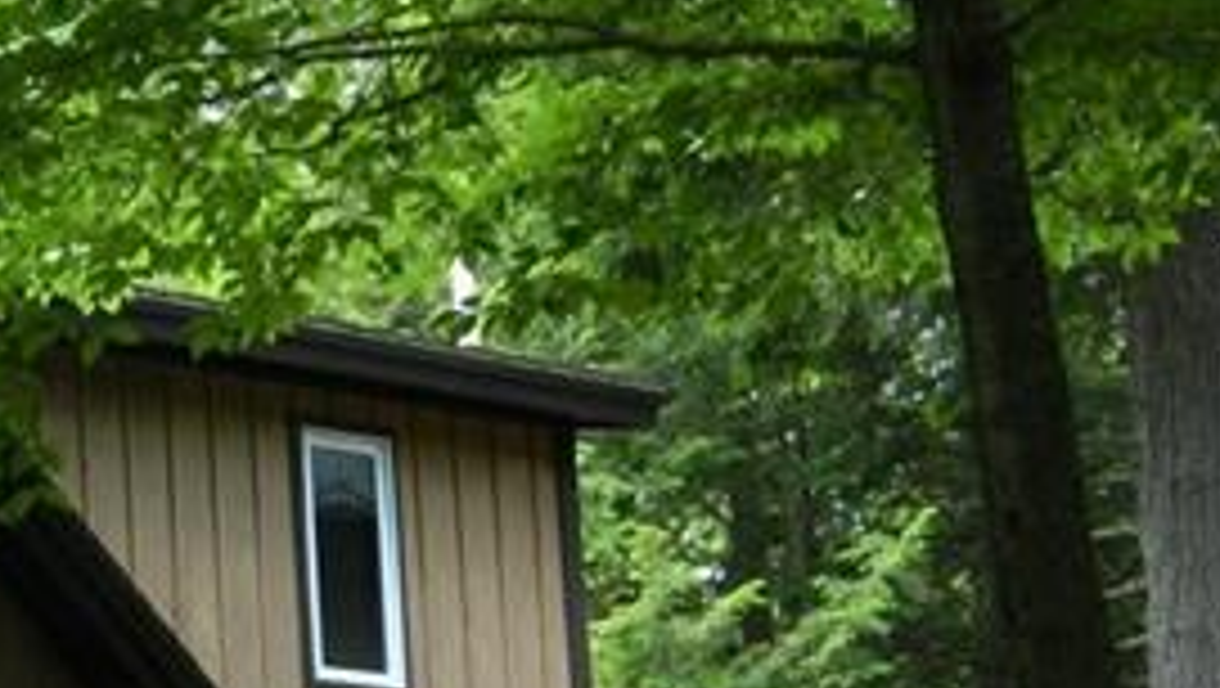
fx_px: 4889
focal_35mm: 151
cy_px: 944
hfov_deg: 13.5
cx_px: -554
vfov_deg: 7.9
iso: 125
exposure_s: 1/40
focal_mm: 8.4
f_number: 3.6
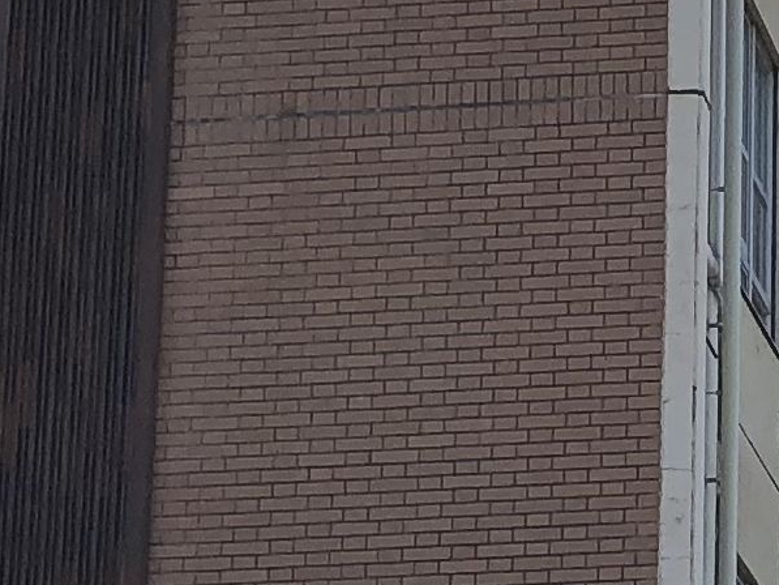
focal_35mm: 189
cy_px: 667
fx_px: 4254
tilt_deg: +16.9
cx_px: 874
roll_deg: +0.2
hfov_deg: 10.3
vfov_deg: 7.8
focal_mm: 4
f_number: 1.8
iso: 20
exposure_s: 1/1845
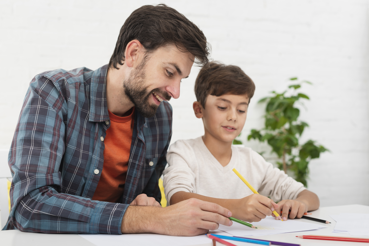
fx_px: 513
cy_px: 123
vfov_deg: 27.0
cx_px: 184
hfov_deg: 39.6
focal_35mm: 50
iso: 250
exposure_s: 1/160
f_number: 4
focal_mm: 50
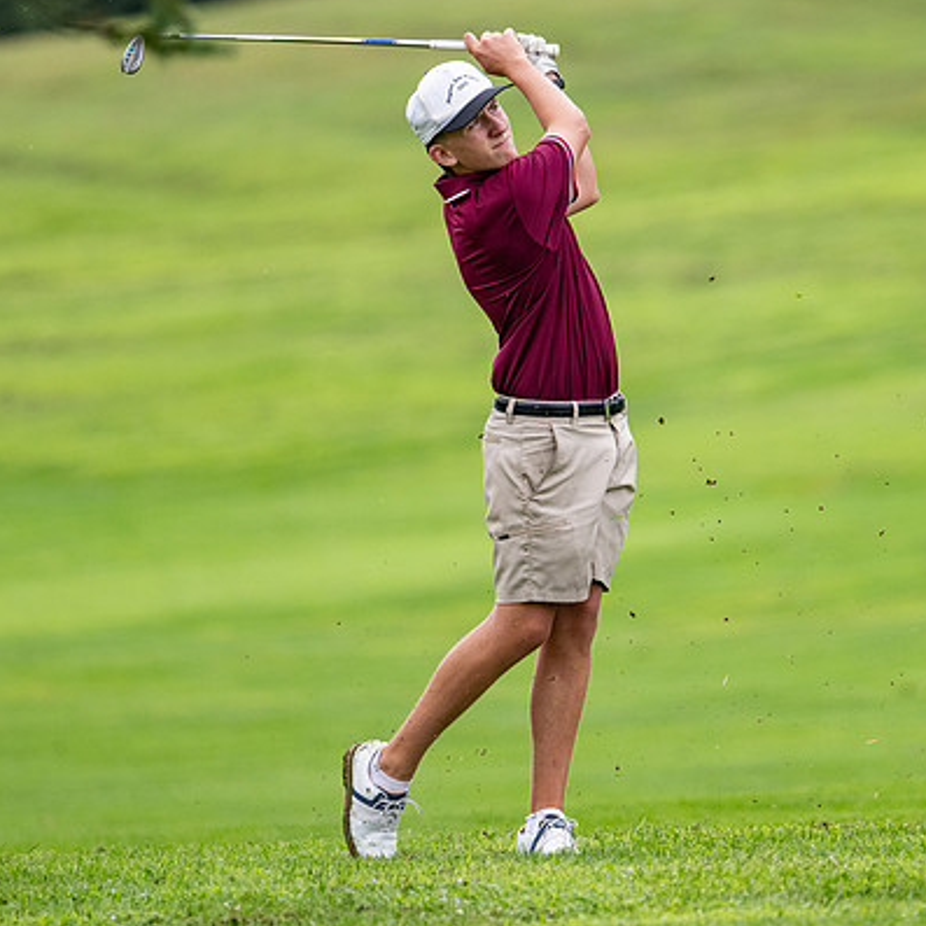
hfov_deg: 2.4
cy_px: 307
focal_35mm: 723
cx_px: 721
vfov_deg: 2.4
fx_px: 21882
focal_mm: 400
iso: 900
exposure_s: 1/1600
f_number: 4.5
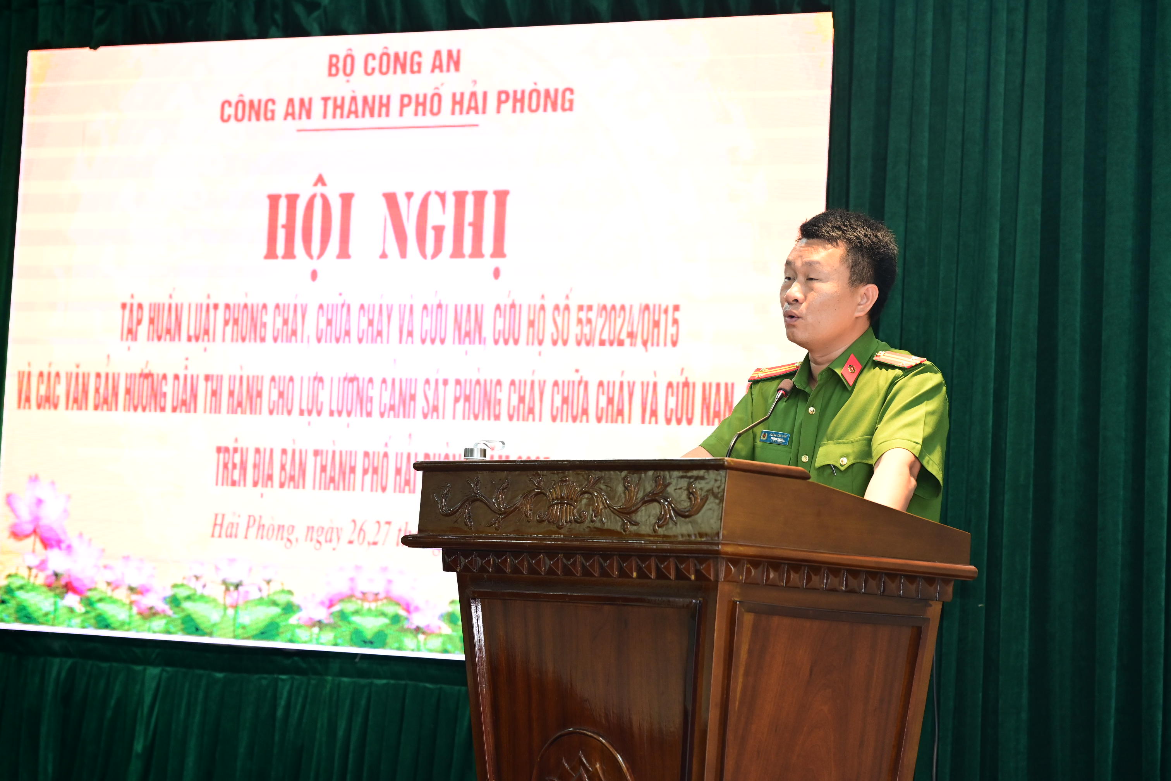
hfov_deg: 27.0
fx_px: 2439
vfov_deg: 18.2
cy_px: 390
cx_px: 586
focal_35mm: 75
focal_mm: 75
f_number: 4.5
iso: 2000
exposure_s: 1/100
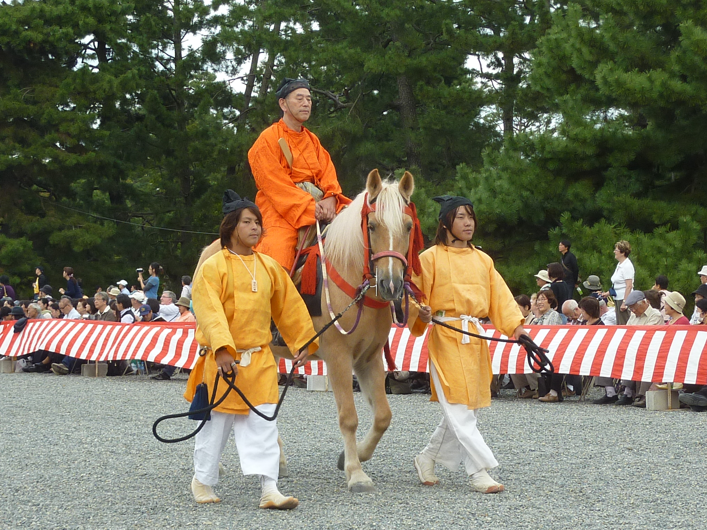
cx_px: 354
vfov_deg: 15.9
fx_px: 1899
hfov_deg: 21.1
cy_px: 265
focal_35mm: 93
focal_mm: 8.5
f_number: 3.8
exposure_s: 1/200
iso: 80
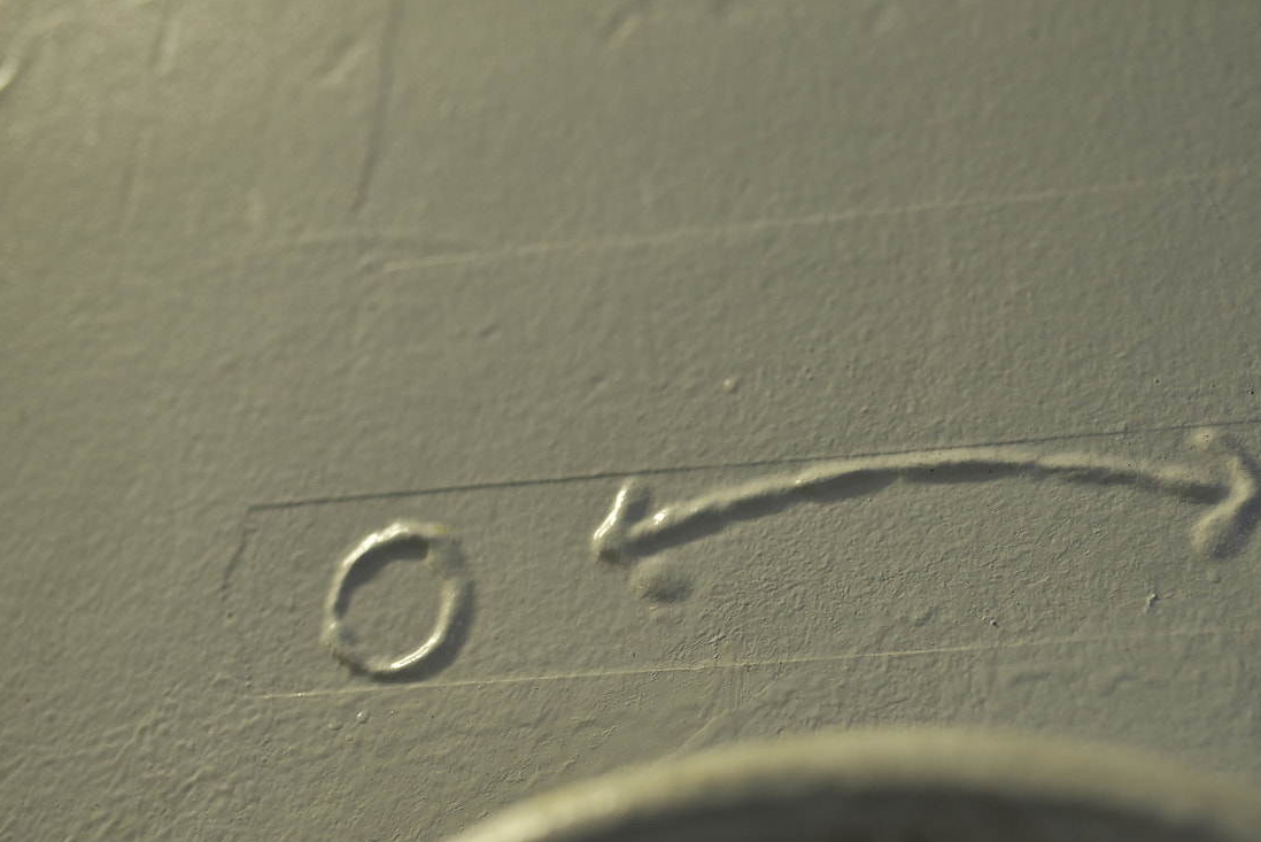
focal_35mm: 51
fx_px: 1787
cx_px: 851
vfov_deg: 26.3
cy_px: 605
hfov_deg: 38.4
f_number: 2.5
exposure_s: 1/160
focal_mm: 35
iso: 400
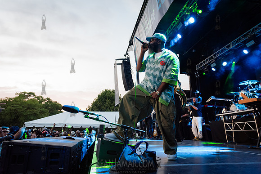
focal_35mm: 24
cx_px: 130
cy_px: 87
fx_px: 176
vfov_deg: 52.6
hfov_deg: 73.1
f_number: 4
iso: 5000
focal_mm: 24
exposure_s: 1/320
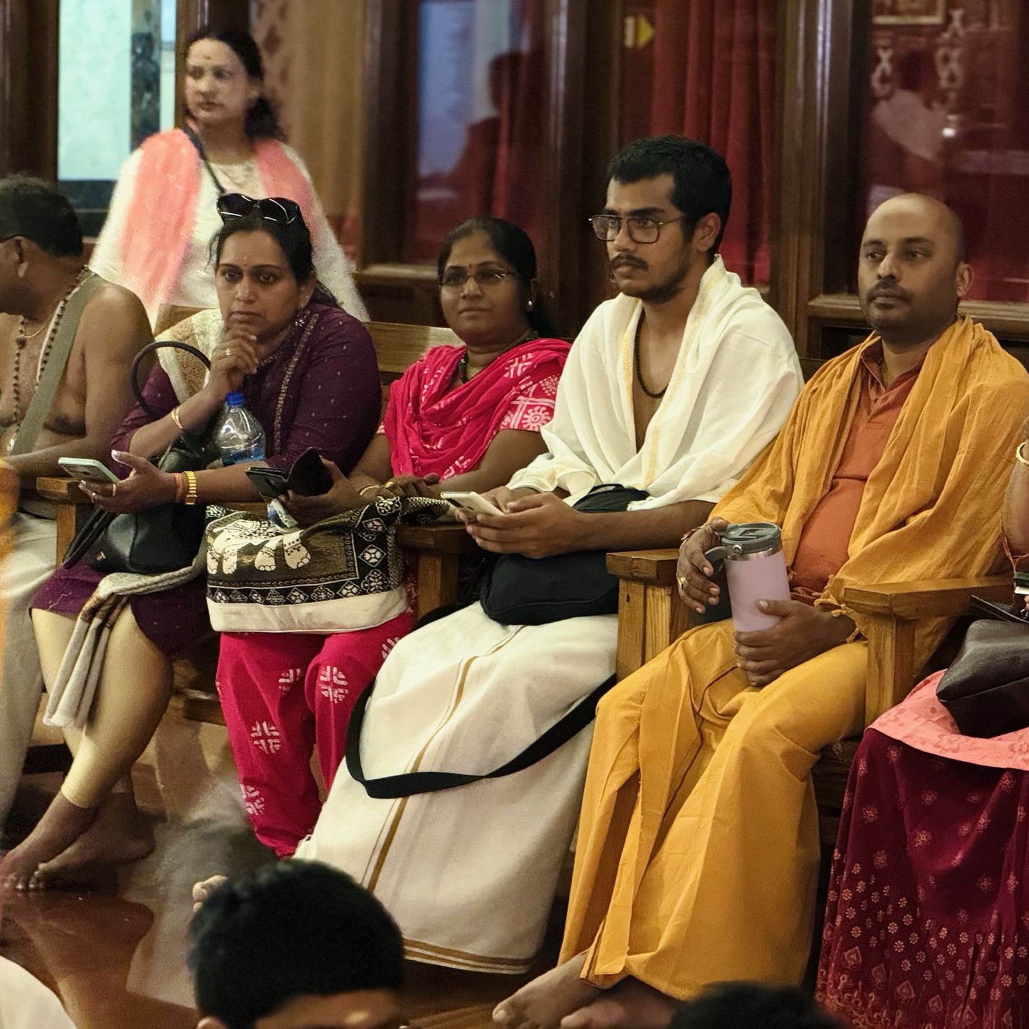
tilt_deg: -4.2
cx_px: 470
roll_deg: -1.1
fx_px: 4776
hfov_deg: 12.3
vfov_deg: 12.3
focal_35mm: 142
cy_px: 515
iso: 1000
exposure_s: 1/25
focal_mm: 15.66
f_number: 2.8
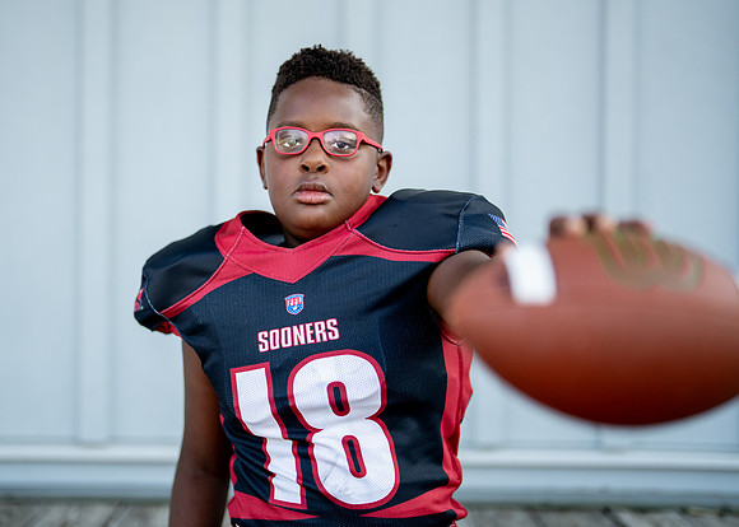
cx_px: 322
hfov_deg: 34.5
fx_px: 1187
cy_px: 252
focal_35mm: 57
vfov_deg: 25.1
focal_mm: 50
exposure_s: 1/1250
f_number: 1.2
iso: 160
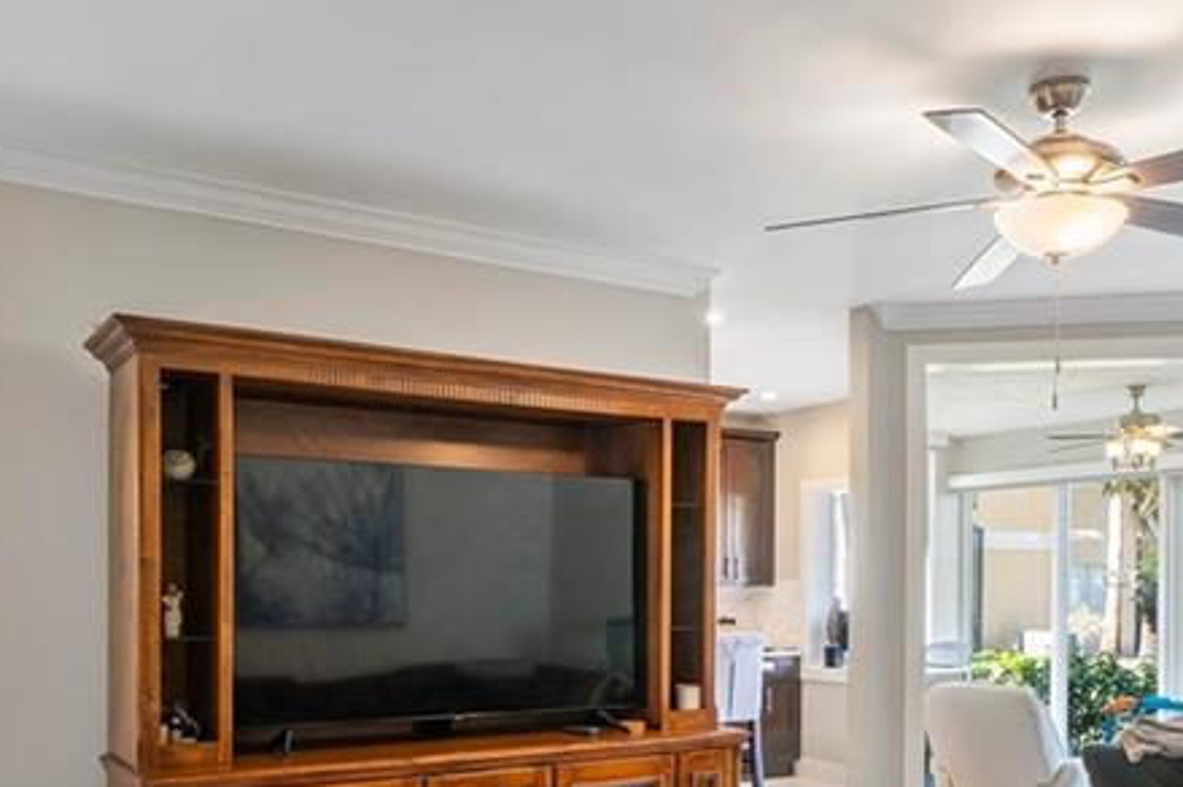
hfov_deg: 54.3
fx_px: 1149
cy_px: 615
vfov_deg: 36.7
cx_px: 671
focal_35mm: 35
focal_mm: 10
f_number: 11
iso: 160
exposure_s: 1/2.5
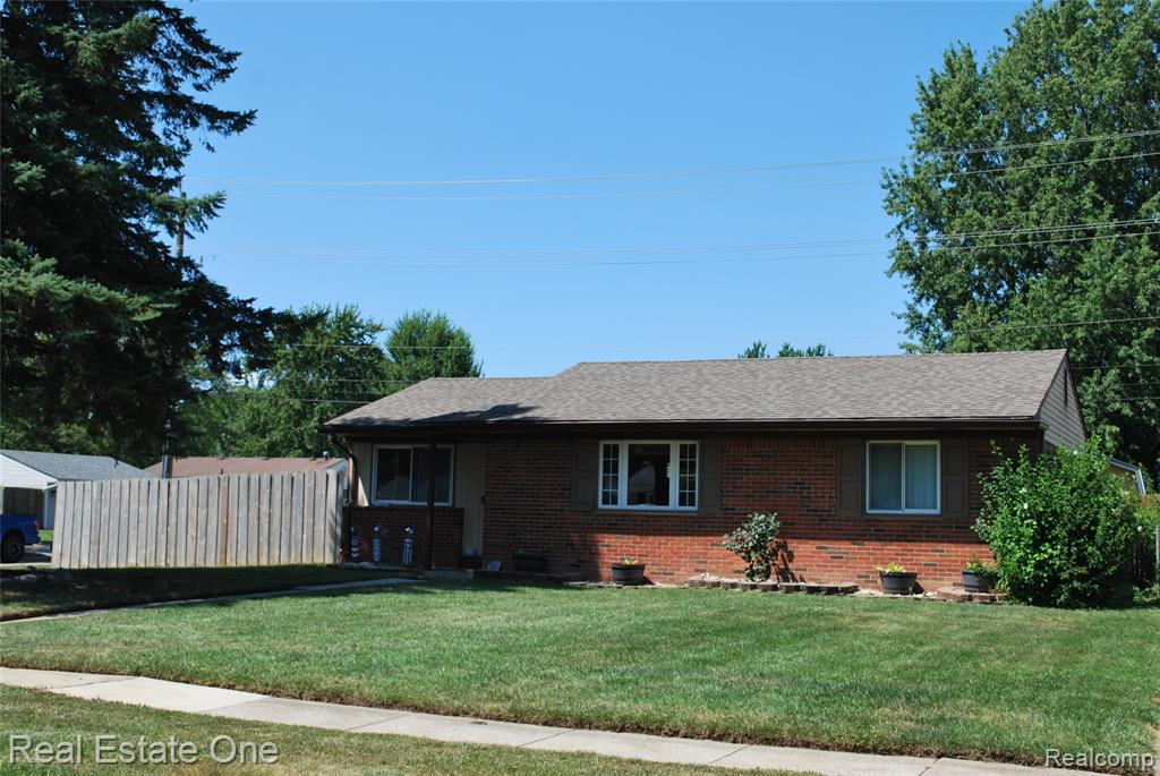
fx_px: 1403
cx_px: 580
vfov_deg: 30.9
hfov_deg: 44.9
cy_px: 388
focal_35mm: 44
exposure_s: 1/200
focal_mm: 29
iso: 100
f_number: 7.1
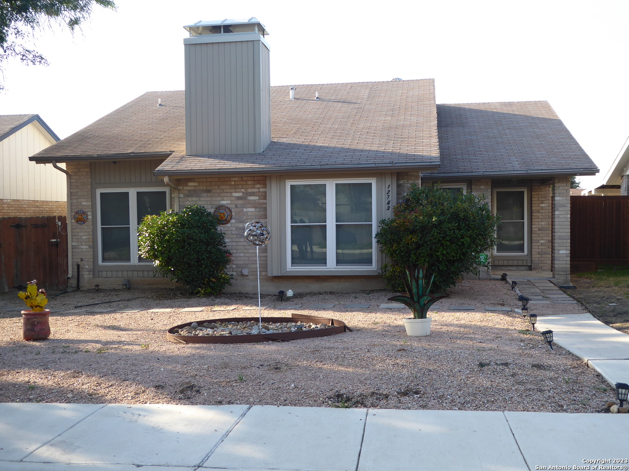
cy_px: 236
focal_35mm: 36
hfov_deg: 51.4
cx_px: 314
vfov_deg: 39.7
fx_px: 654
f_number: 3.7
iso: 80
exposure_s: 1/160
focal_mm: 6.3
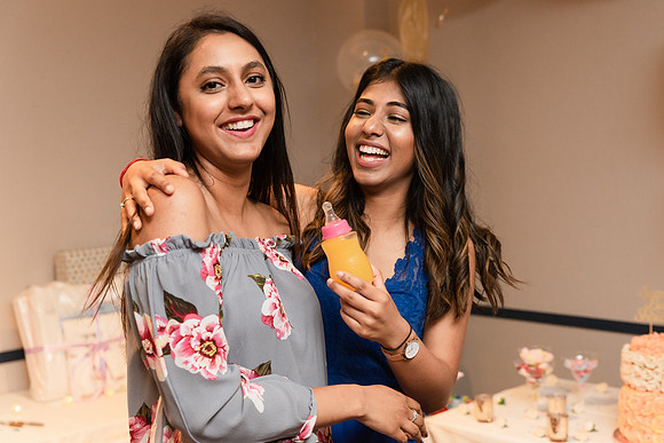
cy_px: 209
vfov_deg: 26.2
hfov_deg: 38.4
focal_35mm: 52
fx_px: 953
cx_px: 357
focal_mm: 48
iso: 2000
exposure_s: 1/160
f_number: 3.5
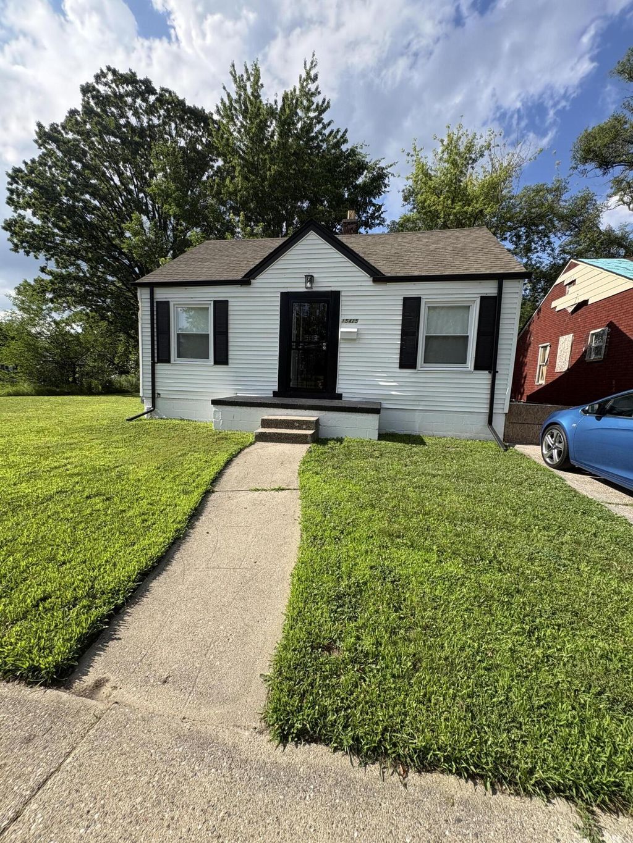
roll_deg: -0.5
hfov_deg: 85.7
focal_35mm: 14
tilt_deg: -5.1
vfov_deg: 102.1
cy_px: 422
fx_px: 341
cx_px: 316
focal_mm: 2.22
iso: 40
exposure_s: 1/1143
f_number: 2.2
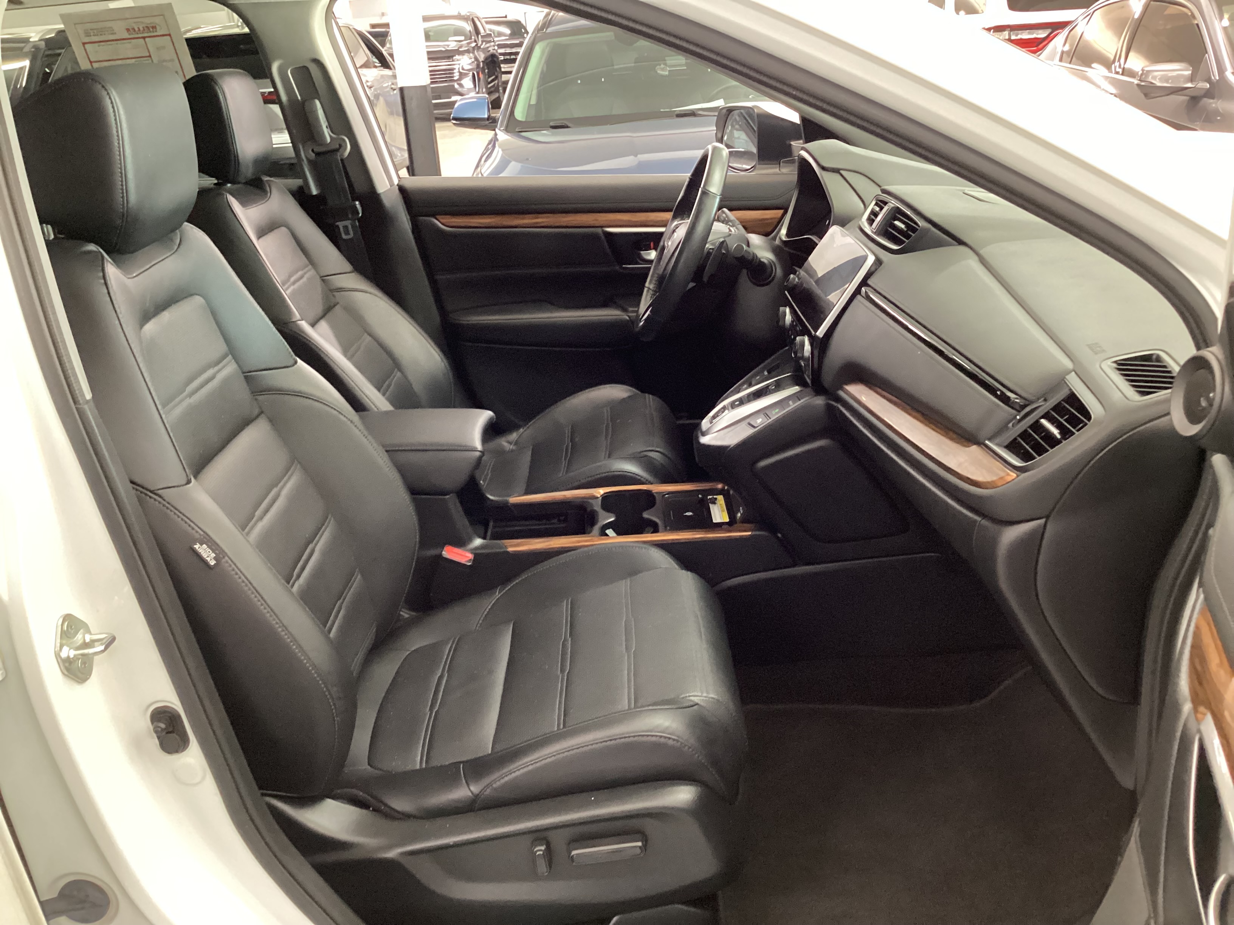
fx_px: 1105
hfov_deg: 58.4
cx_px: 617
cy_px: 462
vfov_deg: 45.4
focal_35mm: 31
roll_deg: +4.4
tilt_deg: -23.2
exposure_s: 1/30
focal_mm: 3.3
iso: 500
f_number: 2.4
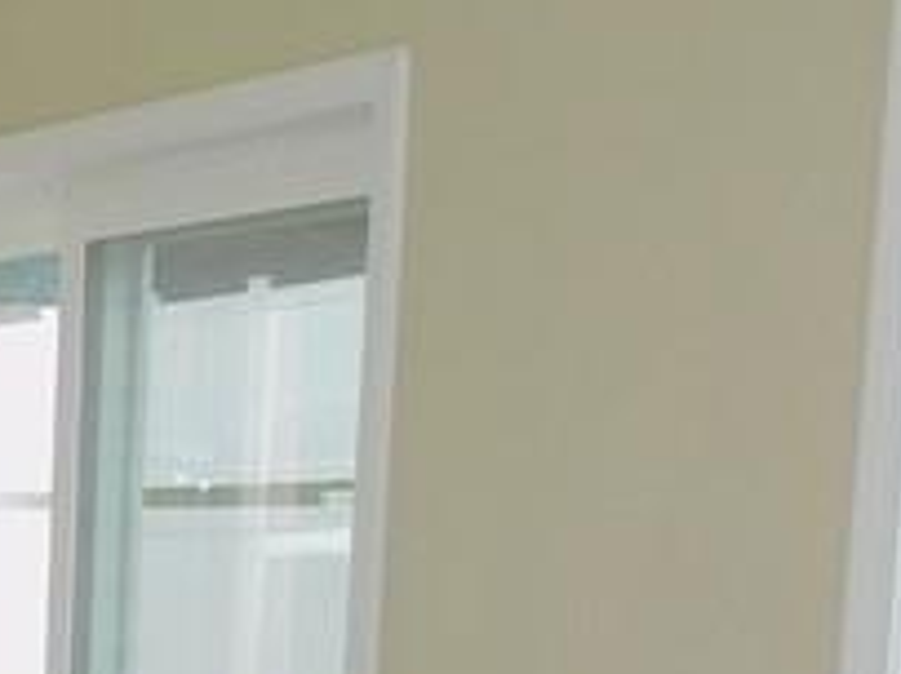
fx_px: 3148
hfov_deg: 14.4
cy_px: 1024
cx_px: -710
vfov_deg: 11.7
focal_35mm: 121
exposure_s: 1/100
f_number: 3.3
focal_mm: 4.3
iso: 125
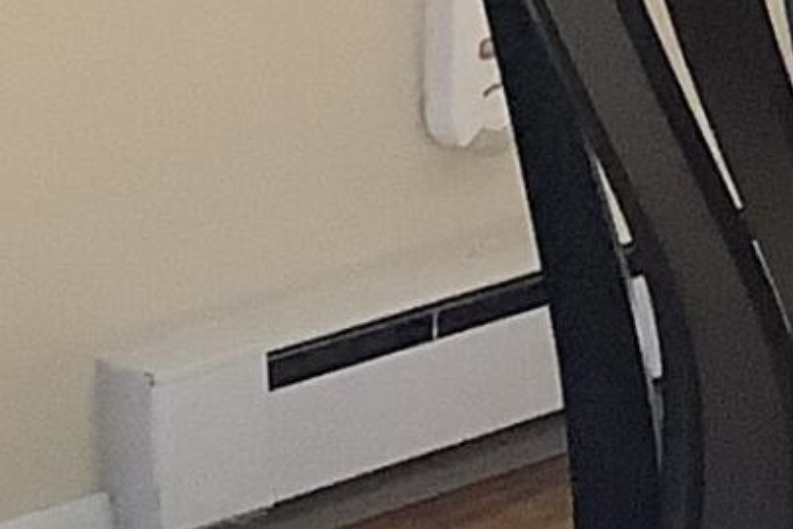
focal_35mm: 240
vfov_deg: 5.5
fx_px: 5288
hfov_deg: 7.6
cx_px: 2338
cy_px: -763
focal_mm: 3.3
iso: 125
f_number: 2.4
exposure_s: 1/50
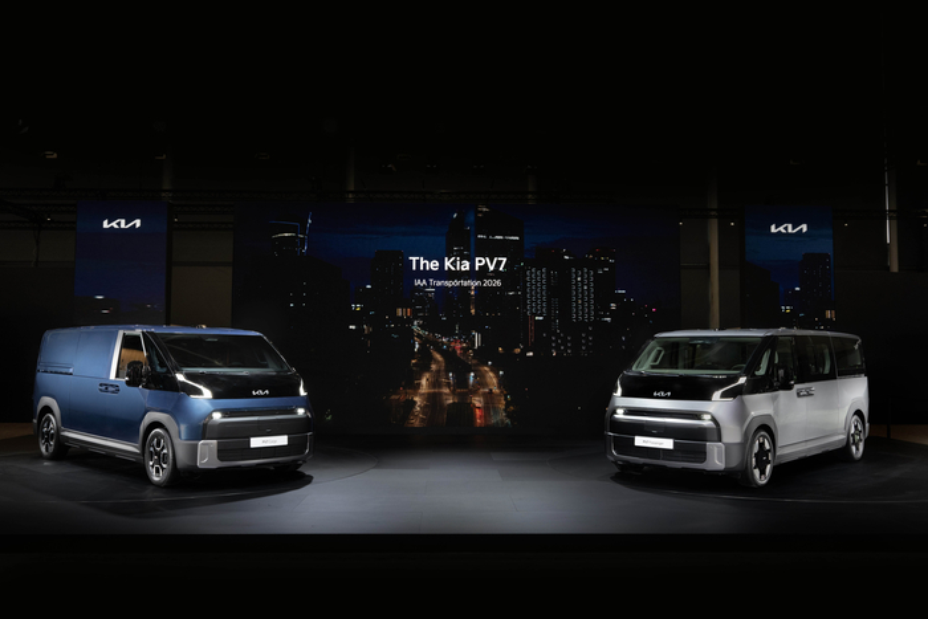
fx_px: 773
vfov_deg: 43.6
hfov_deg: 61.9
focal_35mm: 30
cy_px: 310
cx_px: 464
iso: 1000
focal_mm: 30
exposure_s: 1/60
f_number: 7.1
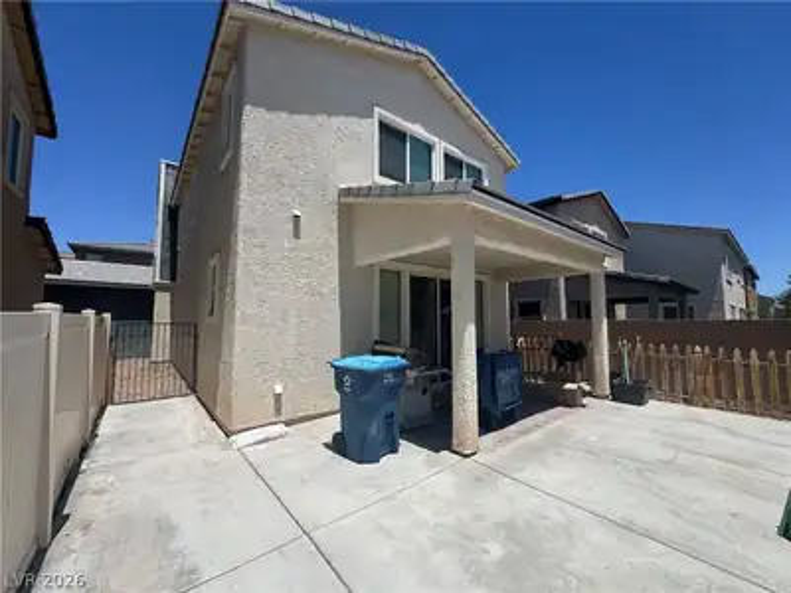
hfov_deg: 102.1
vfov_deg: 85.7
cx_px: 396
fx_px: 320
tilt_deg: +4.3
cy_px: 296
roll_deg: -0.2
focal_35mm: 14
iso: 50
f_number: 2.2
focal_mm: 2.22
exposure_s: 1/2874
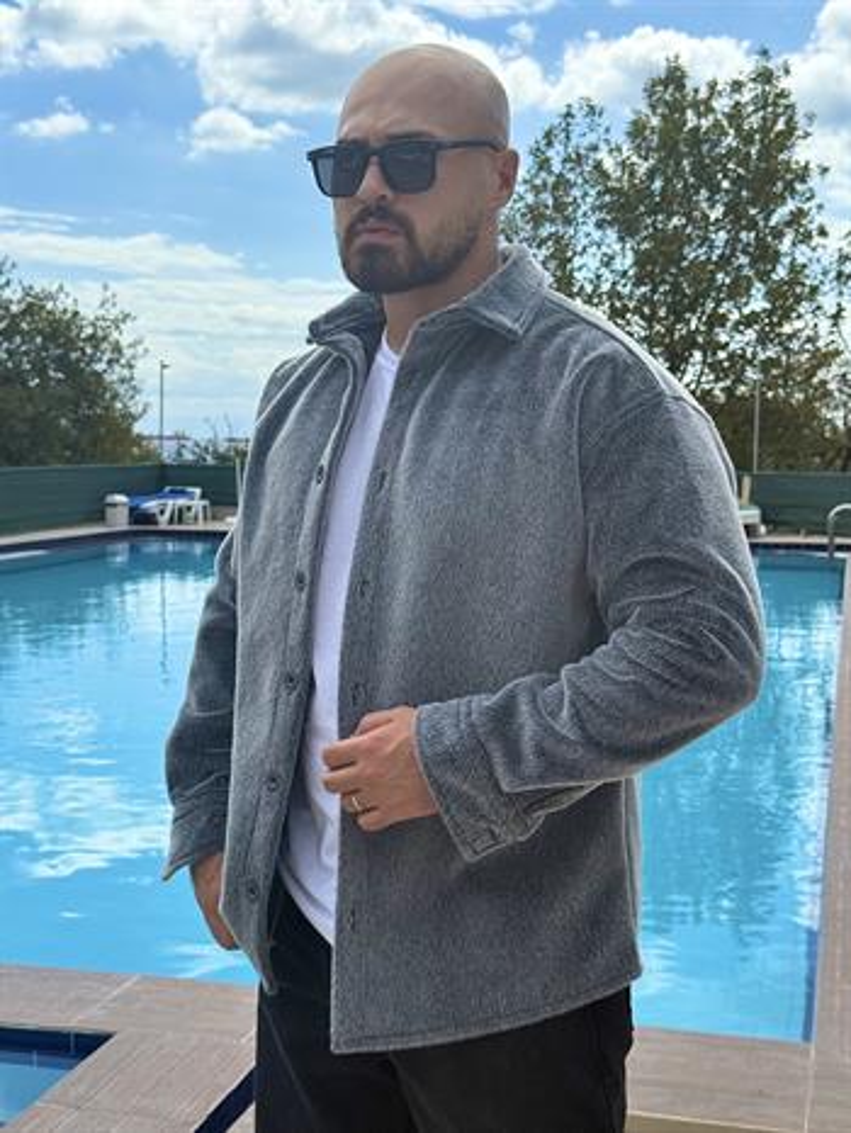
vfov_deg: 39.6
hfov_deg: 30.3
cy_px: 566
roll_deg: -0.9
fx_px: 1572
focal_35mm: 48
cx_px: 426
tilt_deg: -3.4
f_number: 1.78
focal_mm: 6.76
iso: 100
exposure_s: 1/5587
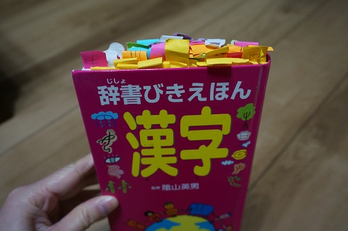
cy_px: 116
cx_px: 174
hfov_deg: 59.5
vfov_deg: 41.6
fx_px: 304
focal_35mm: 32
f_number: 4.5
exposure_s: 1/60
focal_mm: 21
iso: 1250
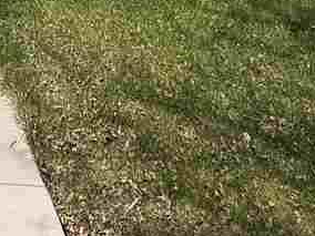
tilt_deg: +1.6
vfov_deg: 18.9
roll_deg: -1.2
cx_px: -90
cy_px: -167
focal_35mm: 63
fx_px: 573
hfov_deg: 26.3
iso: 50
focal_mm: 2.22
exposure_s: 1/3125
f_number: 2.2
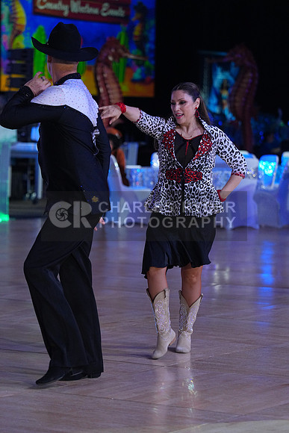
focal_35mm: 141
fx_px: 1697
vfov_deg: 14.5
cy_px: 216
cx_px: 144
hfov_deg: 9.7
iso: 2500
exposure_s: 1/500
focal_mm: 141
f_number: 4
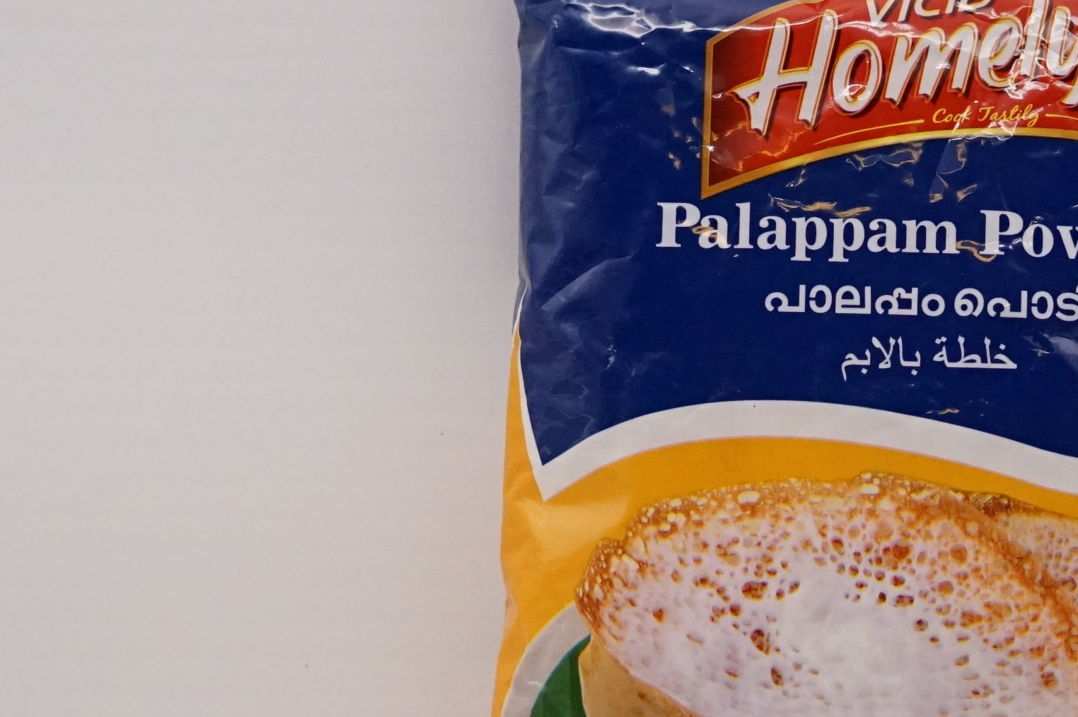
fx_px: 4429
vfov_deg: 9.3
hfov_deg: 13.8
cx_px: 869
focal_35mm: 148
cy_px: 372
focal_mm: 50
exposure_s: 1/3200
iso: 4000
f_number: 2.8
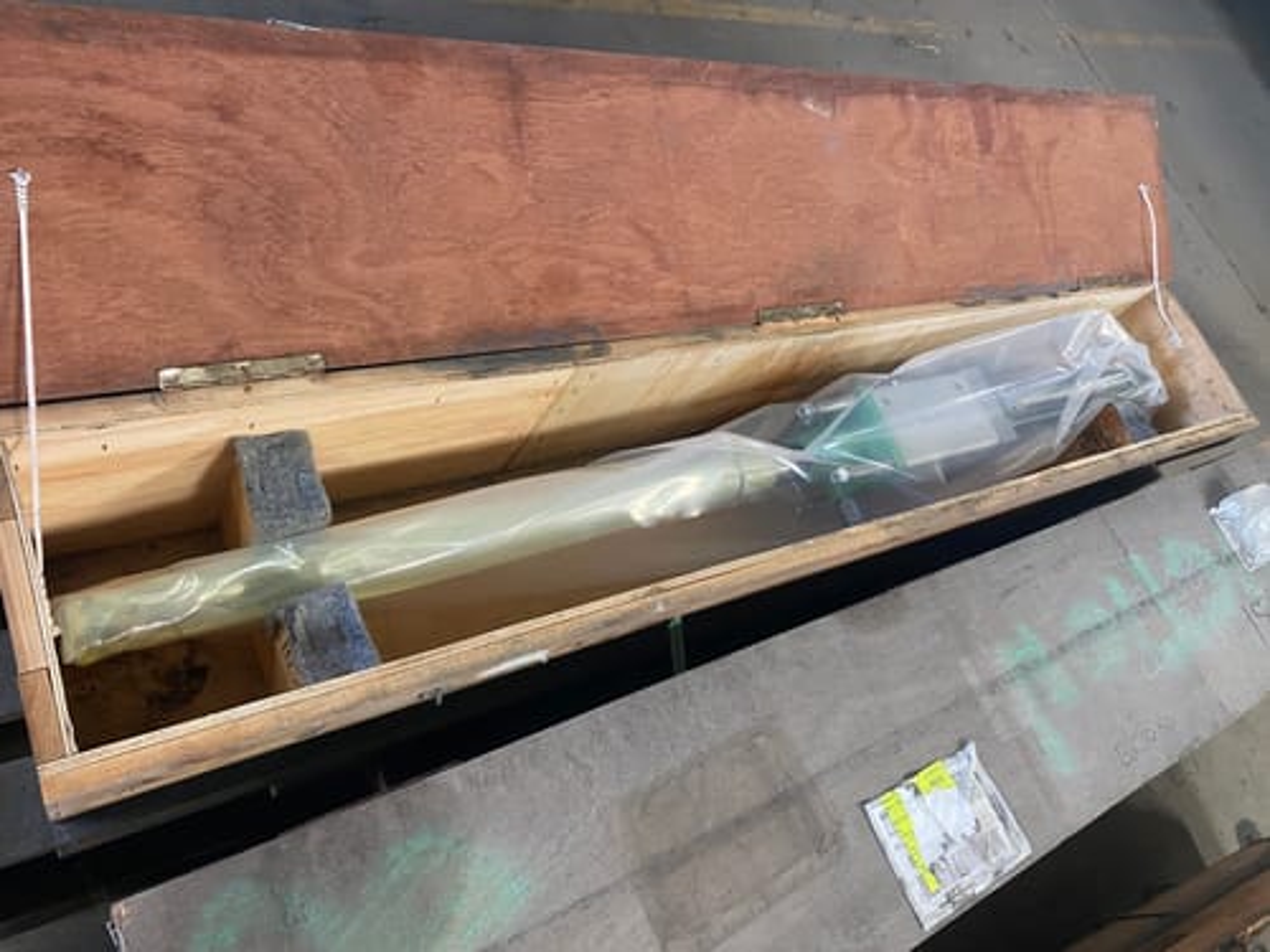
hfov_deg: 67.3
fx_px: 954
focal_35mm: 26
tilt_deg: -53.8
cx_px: 635
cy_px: 476
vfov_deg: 53.1
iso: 320
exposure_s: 1/50
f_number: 1.8
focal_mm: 4.25
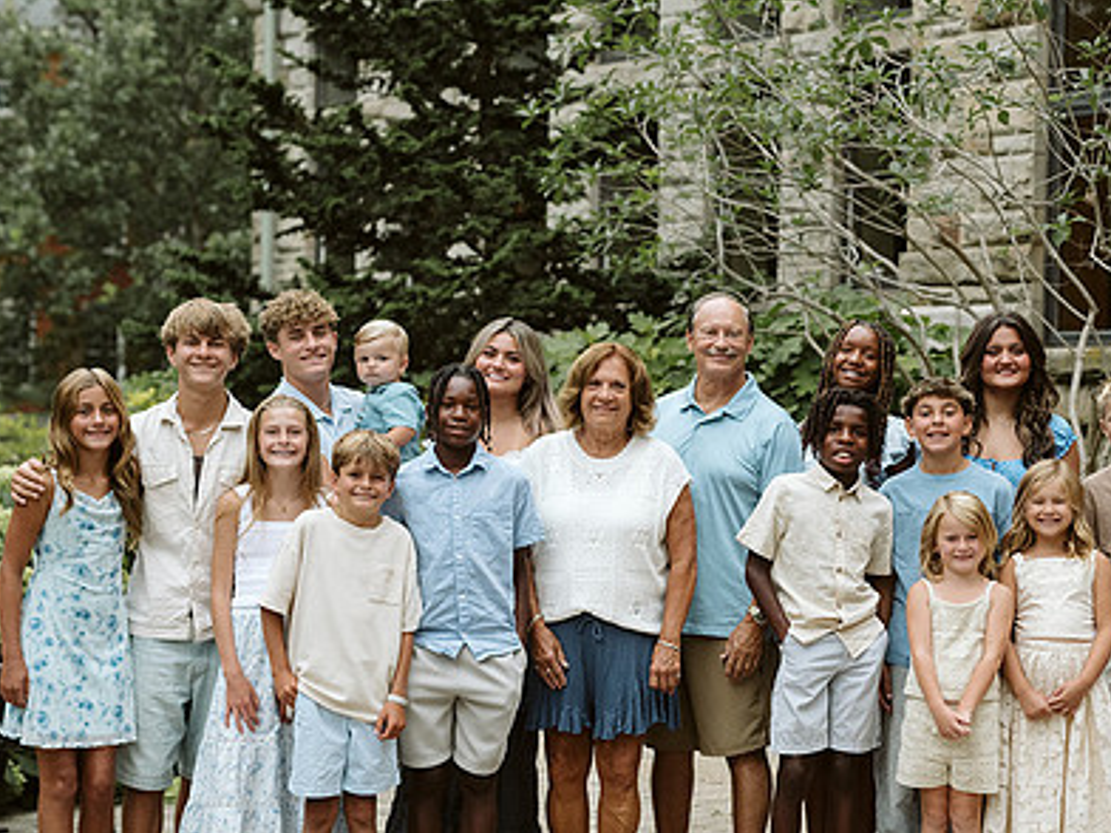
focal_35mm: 79
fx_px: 2536
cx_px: 799
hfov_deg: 24.5
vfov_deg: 18.7
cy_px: 477
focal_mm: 50
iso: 1000
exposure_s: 1/400
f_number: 2.8
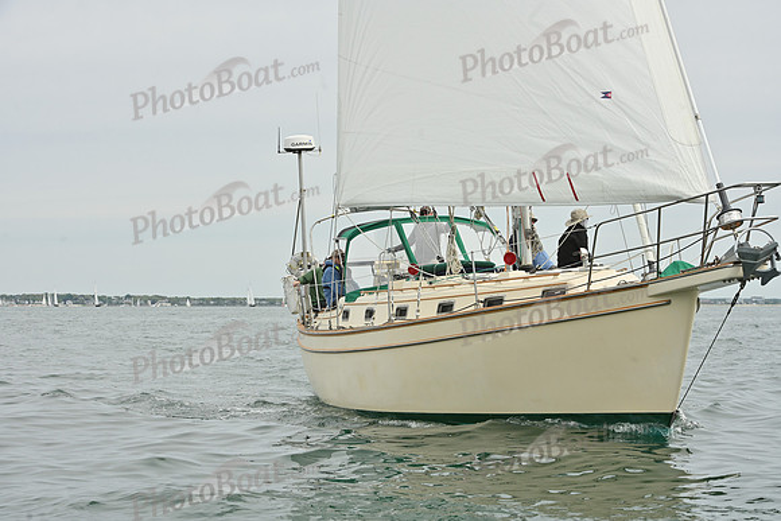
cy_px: 260
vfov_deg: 16.7
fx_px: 1779
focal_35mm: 82
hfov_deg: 24.8
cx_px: 390
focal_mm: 82
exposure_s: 1/1000
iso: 320
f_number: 9
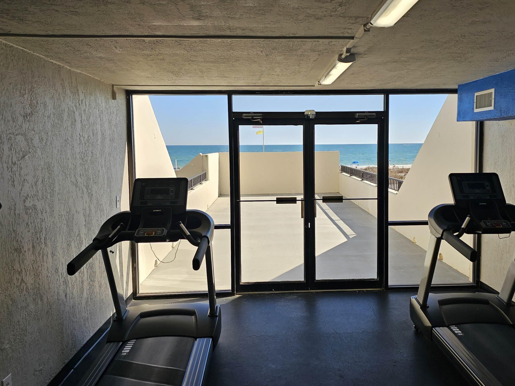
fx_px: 446
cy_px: 176
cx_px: 299
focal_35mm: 30
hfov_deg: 59.6
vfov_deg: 46.7
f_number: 1.7
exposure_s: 1/236
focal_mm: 6.3
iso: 10
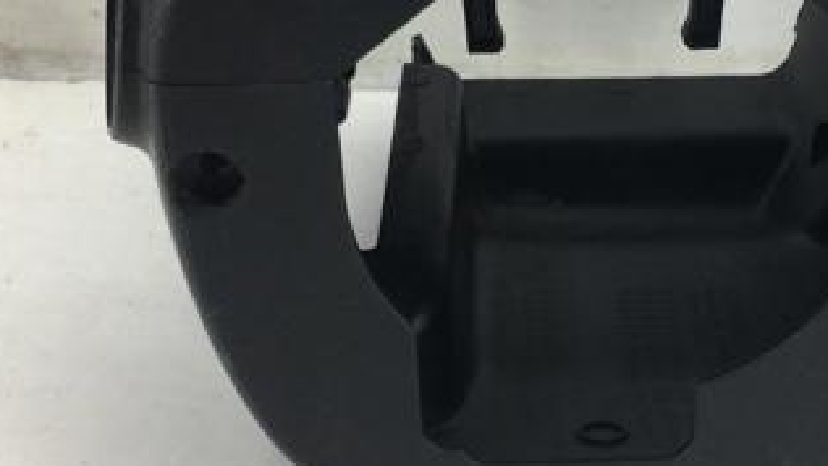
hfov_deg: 32.3
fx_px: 1406
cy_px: 168
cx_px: 611
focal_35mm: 64
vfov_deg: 18.8
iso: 32
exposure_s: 1/50
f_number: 2.2
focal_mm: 4.15
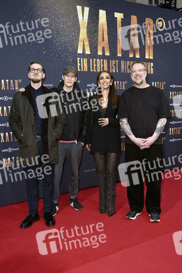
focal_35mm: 34
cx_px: 91
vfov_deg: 55.8
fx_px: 258
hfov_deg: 38.8
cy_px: 136
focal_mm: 34
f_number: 5.6
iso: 640
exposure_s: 1/250
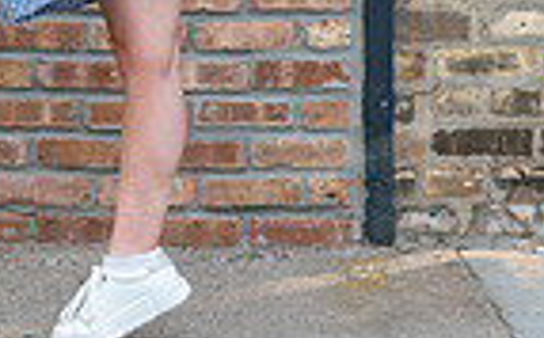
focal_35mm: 180
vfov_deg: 7.1
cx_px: 107
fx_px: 2665
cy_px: -281
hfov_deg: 11.6
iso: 400
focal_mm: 56
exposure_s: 1/800
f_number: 2.8
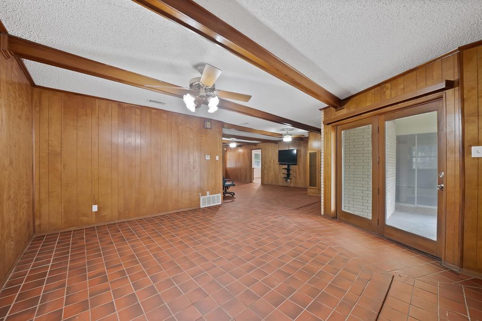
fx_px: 161
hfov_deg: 112.6
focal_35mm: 12
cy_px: 160
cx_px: 241
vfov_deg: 90.0
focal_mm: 12
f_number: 9
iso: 640
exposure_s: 1.6
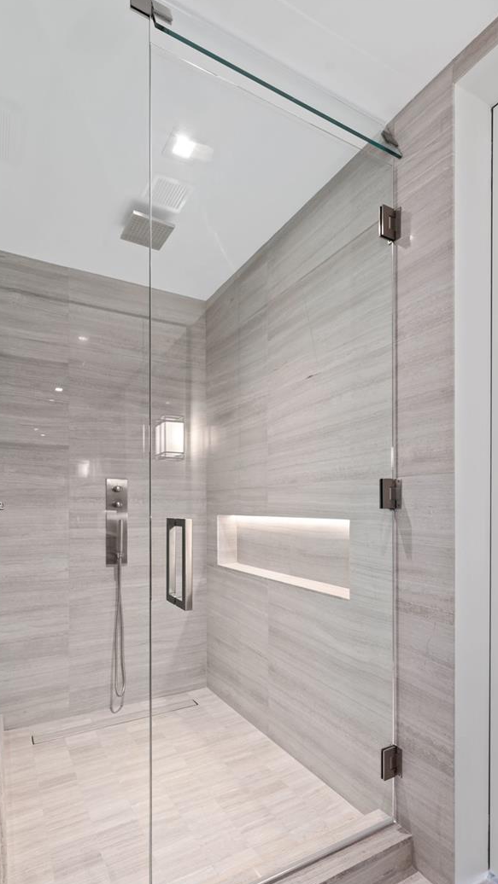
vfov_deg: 95.3
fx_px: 399
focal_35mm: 17
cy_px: 506
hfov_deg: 63.5
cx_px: 207
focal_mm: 14
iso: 125
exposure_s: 1/1.67
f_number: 7.1
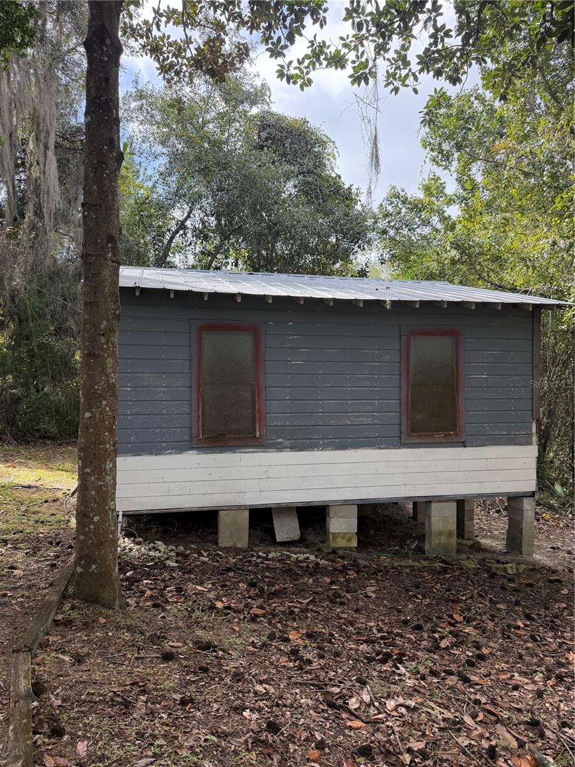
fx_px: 532
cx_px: 288
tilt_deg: +3.1
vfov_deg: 71.6
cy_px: 384
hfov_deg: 56.8
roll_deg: +1.2
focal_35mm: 24
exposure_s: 1/840
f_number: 1.78
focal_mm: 6.76
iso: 100
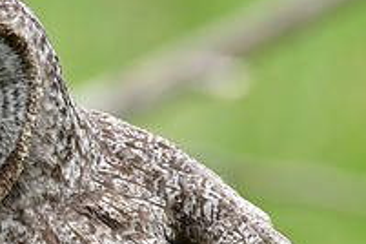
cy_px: 214
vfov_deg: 0.6
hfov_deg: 0.8
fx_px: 24957
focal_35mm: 2455
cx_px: -67
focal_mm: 850
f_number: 10
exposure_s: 1/320
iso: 800
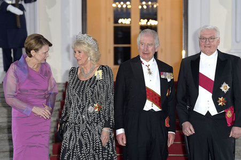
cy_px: 80
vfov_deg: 8.8
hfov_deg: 13.3
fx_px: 1037
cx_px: 120
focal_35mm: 155
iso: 2500
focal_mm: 155
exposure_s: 1/250
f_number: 5.6
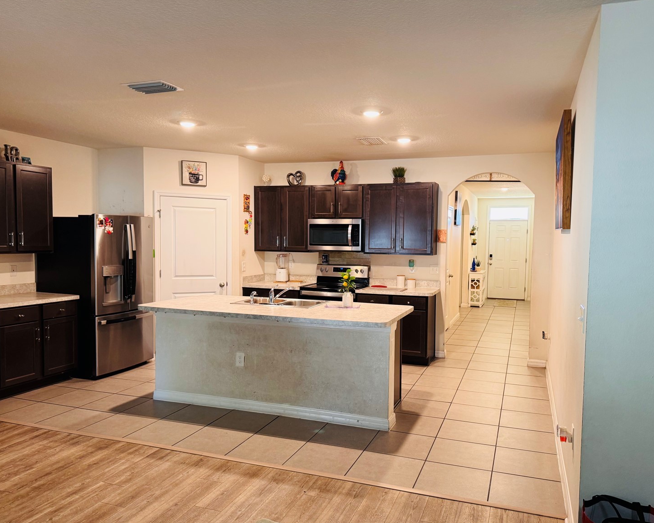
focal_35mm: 26
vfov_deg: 54.9
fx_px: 503
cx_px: 346
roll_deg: -0.2
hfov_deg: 66.0
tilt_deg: -4.5
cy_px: 270
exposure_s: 1/60
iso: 250
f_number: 1.78
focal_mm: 6.76
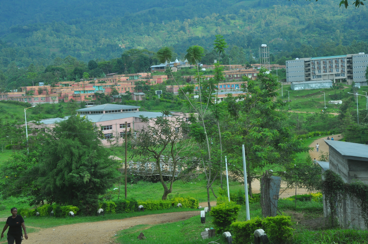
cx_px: 184
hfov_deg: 31.9
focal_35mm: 63
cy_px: 122
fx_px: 643
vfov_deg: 21.5
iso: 250
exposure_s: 1/125
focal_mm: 42
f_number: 11
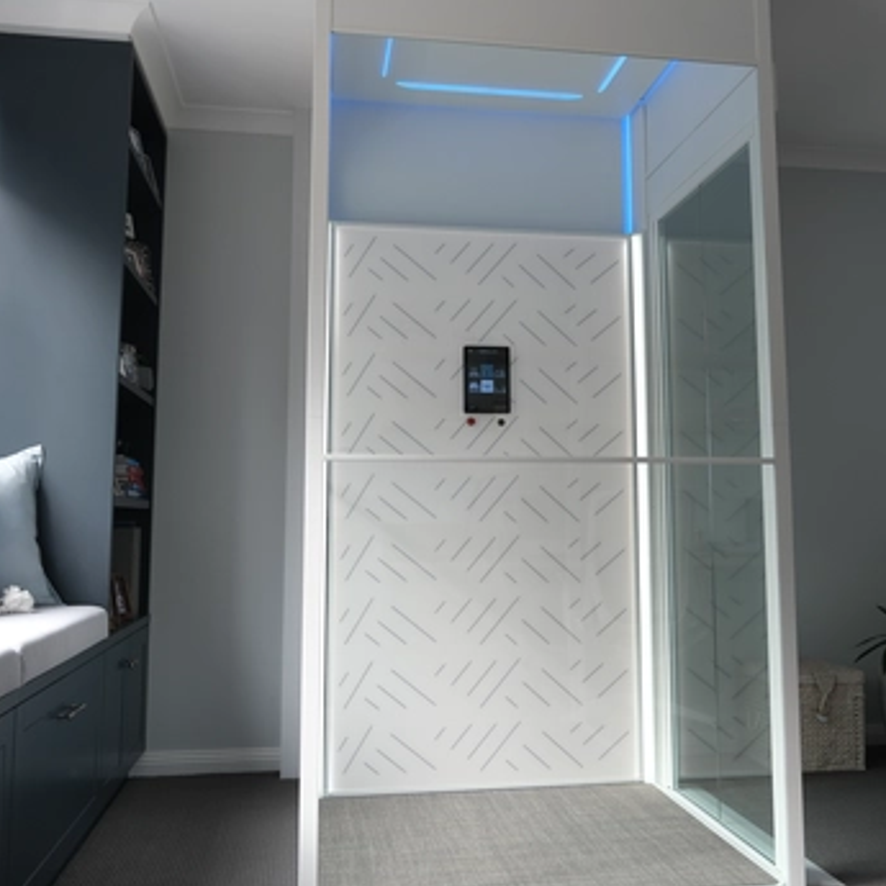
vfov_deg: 48.4
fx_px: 985
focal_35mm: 34
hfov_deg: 48.4
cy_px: 408
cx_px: 478
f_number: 3.5
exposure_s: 1/100
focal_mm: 15
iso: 160
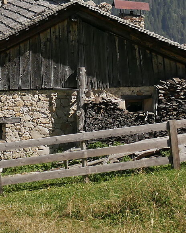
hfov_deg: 11.1
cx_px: -13
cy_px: -91
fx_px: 949
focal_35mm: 138
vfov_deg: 13.3
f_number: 5.6
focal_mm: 17
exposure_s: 1/1300
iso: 200
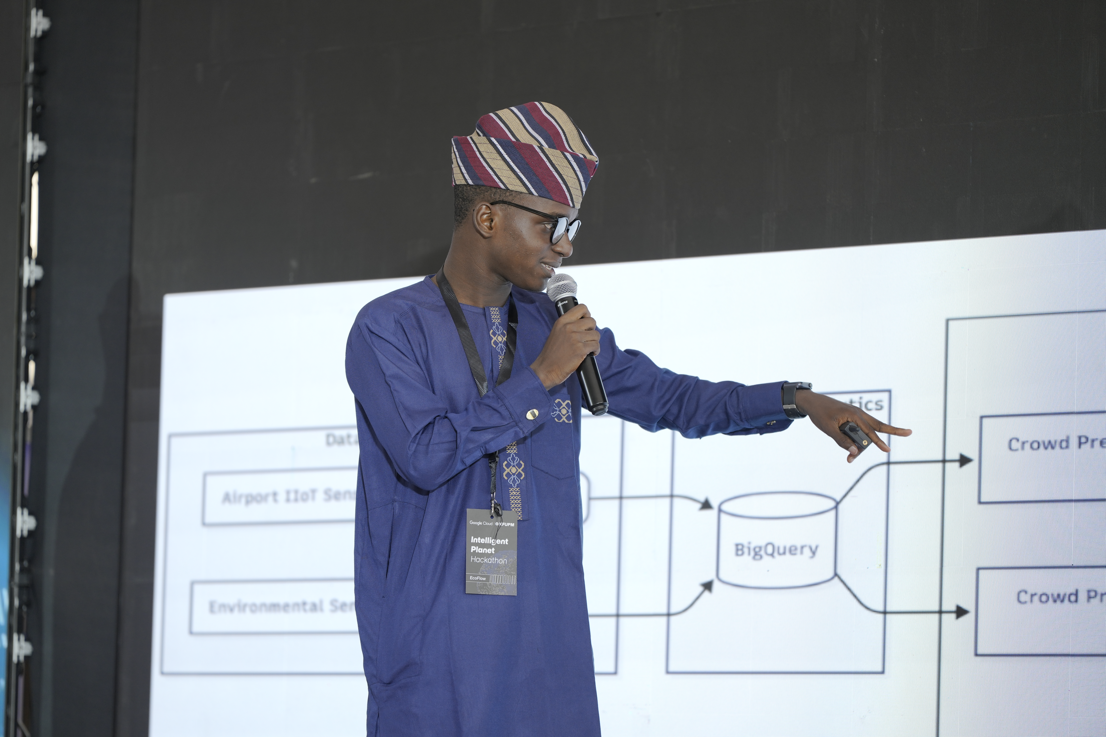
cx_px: 553
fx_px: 6144
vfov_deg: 6.9
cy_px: 368
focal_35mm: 200
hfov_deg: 10.3
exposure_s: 1/160
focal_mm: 200
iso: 250
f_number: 2.8
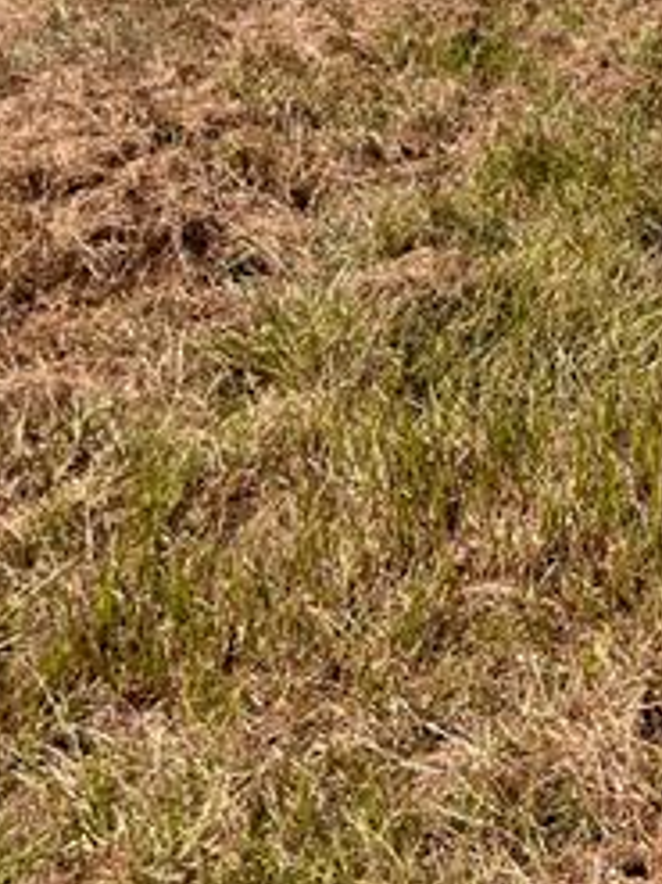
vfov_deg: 20.7
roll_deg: +0.4
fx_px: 2067
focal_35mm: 81
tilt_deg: +1.8
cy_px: -429
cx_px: 812
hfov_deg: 17.3
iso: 50
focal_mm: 5.7
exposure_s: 1/3831
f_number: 1.5
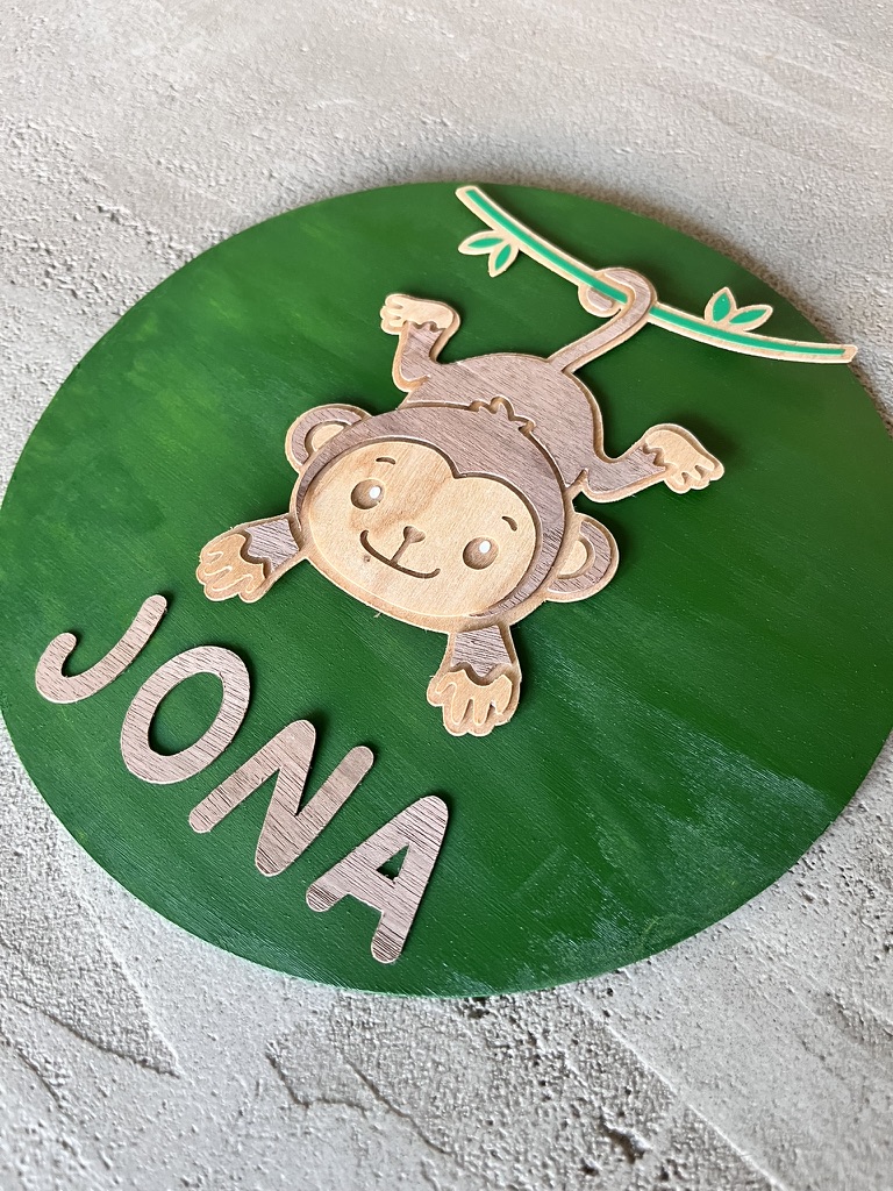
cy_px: 596
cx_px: 446
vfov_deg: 67.3
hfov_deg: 53.1
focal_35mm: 26
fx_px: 894
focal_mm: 5.1
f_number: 1.6
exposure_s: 1/60
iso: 320
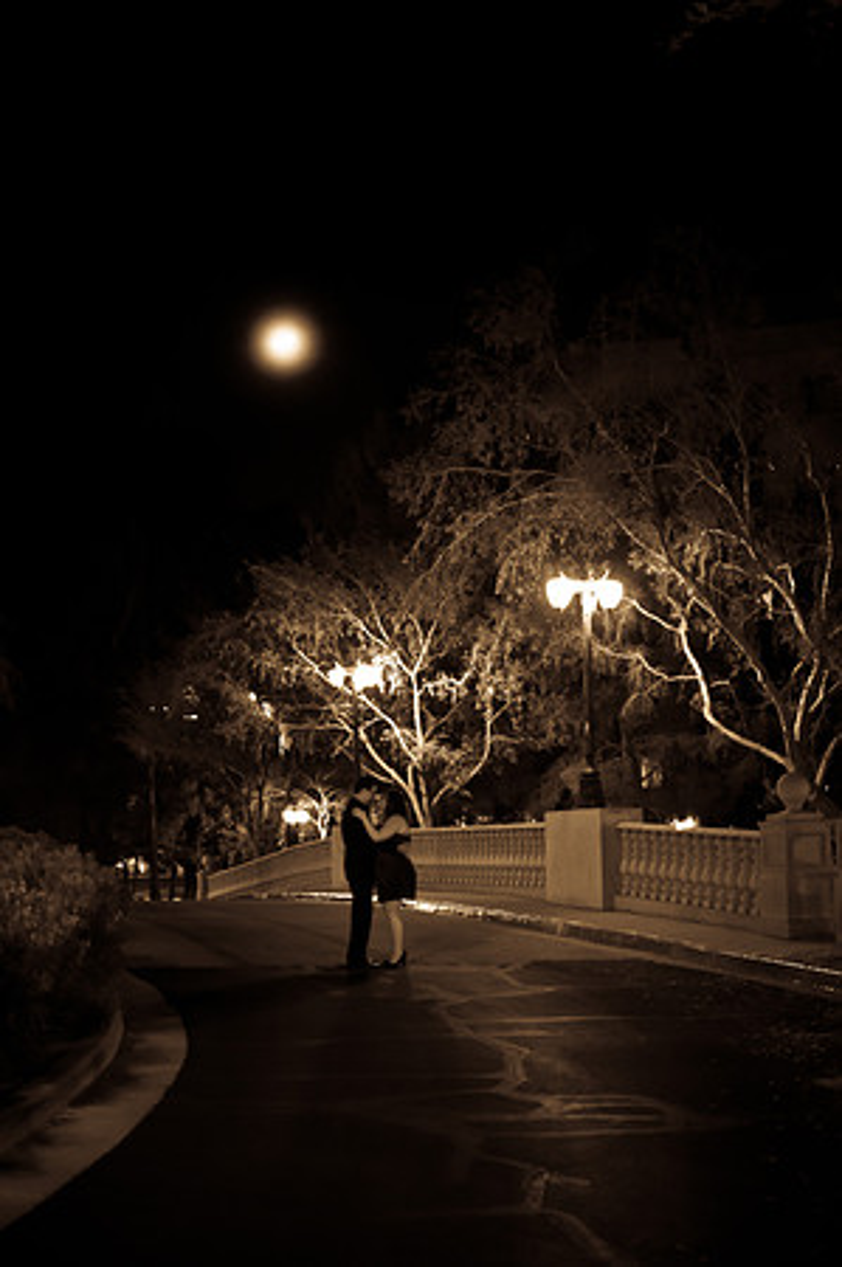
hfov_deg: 26.9
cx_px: 421
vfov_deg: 39.6
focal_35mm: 50
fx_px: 1758
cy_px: 634
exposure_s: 1/80
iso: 2500
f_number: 1.4
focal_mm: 50
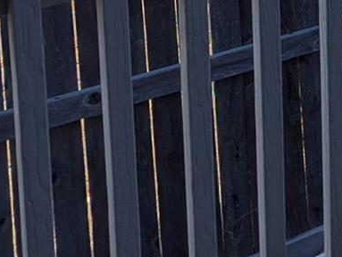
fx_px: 989
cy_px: -264
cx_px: 666
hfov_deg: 15.8
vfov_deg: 12.8
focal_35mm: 100
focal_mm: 6.81
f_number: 1.85
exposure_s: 1/1984
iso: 46
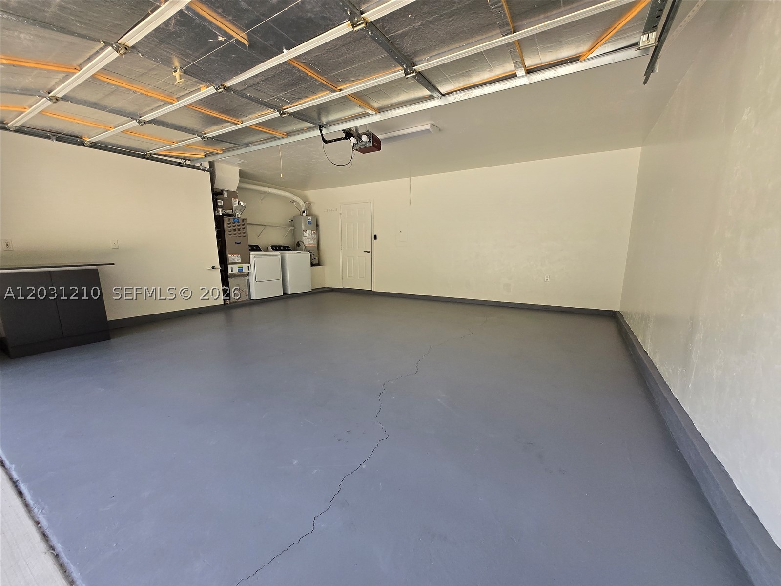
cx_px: 390
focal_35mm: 13
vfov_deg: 89.9
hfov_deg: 106.2
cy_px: 293
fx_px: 293
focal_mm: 1.7
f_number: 2.2
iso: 80
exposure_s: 1/359
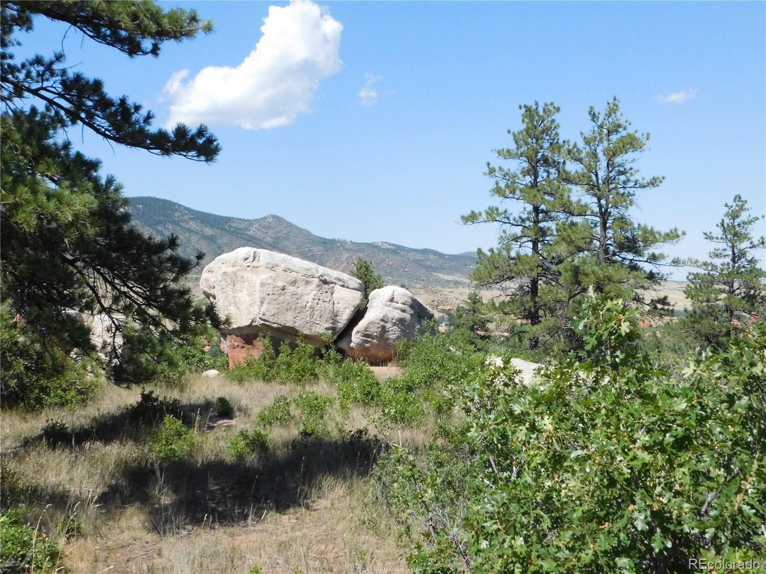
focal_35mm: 40
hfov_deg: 46.8
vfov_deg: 36.0
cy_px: 287
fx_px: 885
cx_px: 383
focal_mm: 7.1
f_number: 7.2
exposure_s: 1/1500
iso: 800
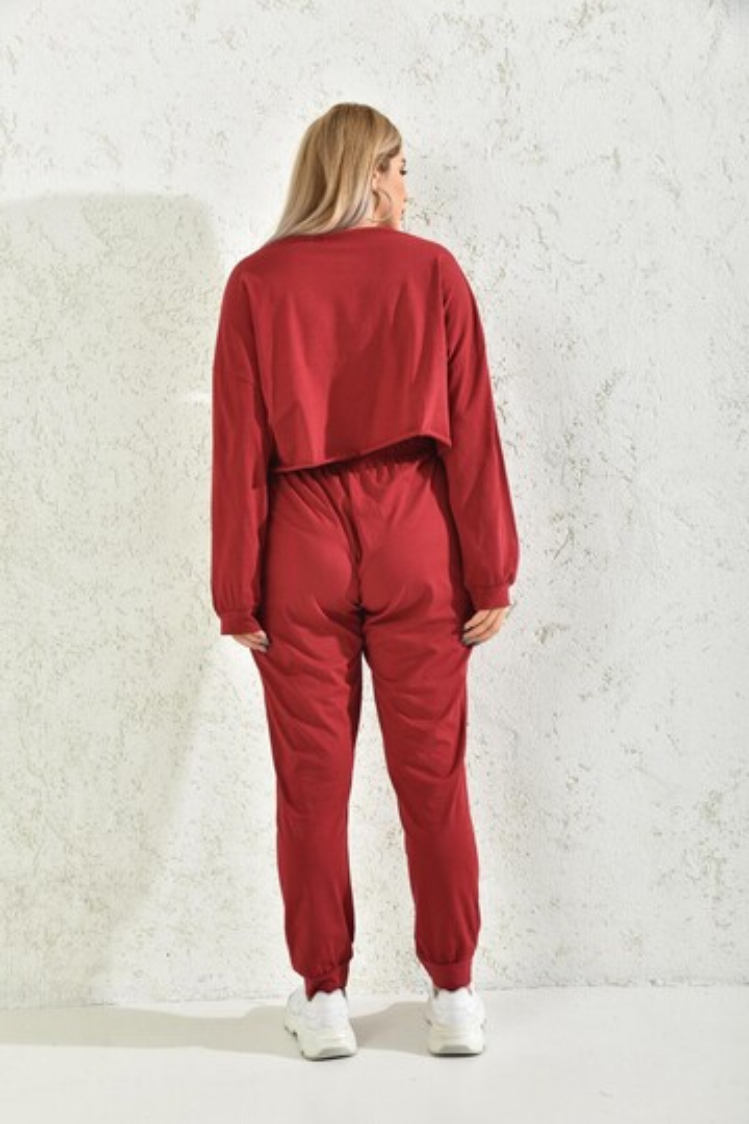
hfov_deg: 28.1
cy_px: 562
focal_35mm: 48
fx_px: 1498
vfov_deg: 41.1
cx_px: 374
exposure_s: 1/160
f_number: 7.1
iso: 100
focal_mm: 48
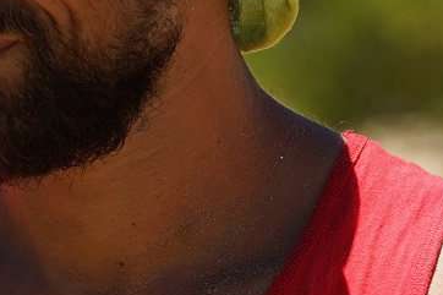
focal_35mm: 514
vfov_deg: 2.7
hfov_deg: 4.0
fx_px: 6322
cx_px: 39
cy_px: 10
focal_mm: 155
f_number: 6.3
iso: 320
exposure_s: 1/1000
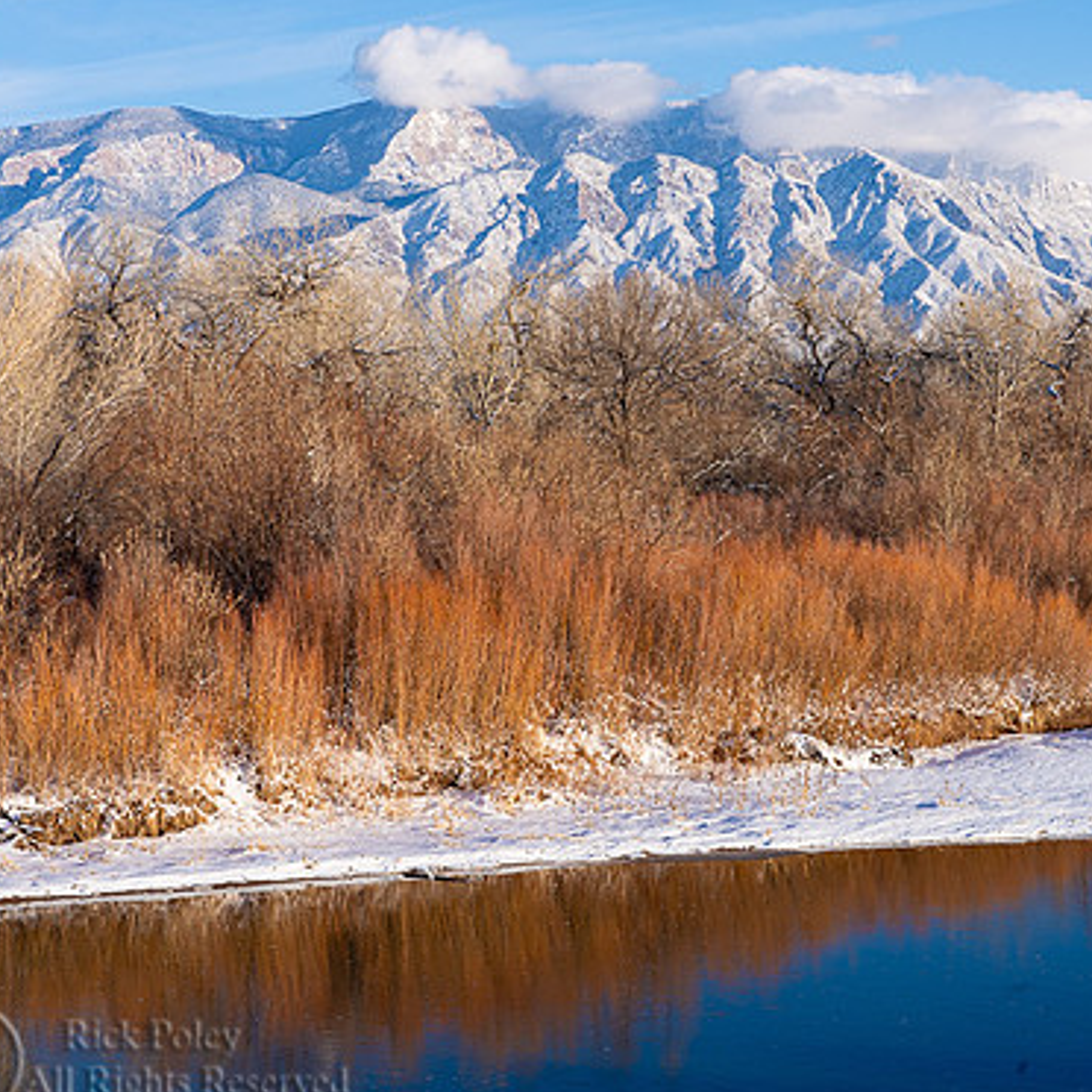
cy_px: 542
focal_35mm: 77
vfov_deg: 22.5
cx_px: 610
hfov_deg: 22.5
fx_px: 2748
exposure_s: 1/125
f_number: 16
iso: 250
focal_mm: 56
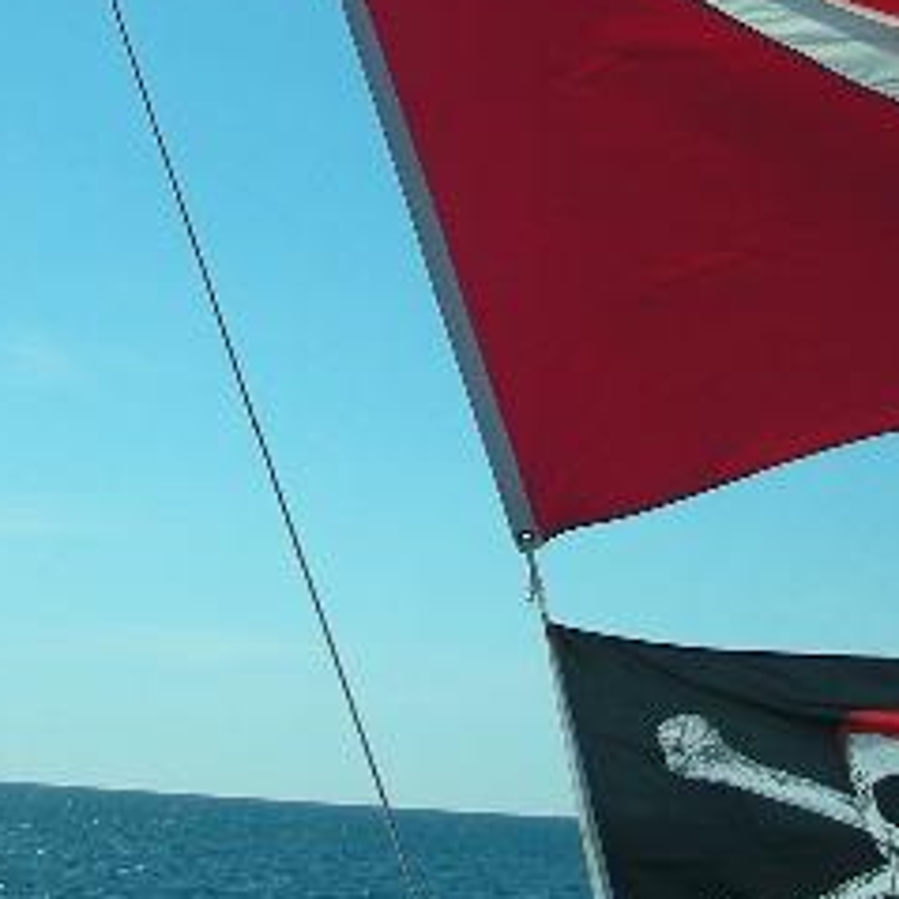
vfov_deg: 17.3
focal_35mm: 100
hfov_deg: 17.4
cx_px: 525
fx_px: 2938
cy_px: 199
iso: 50
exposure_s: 1/220
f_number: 7.9
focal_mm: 5.8
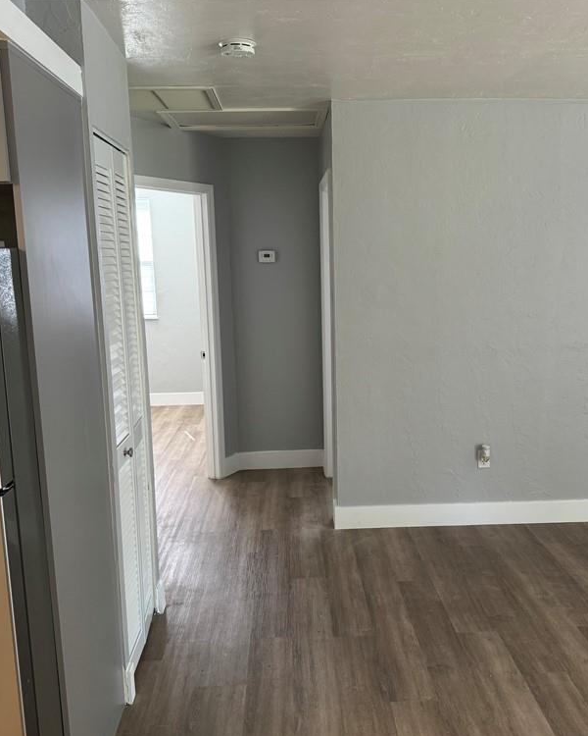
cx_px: 325
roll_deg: +0.5
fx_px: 696
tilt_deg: -10.5
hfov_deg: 45.7
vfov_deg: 55.7
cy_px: 372
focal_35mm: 32
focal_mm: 6.86
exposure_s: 1/60
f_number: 1.78
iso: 200
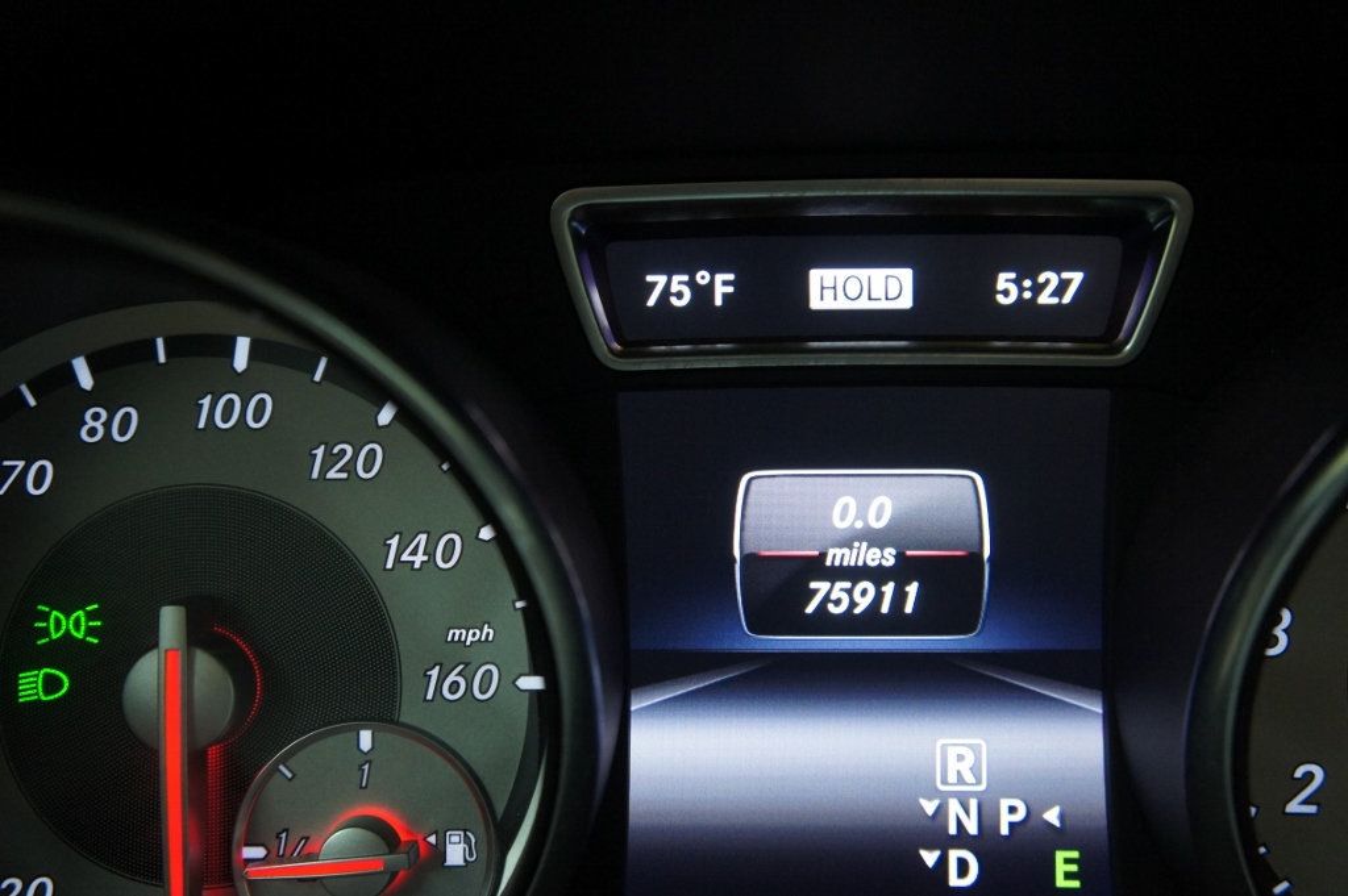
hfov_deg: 46.4
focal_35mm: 42
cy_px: 448
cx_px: 674
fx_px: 1571
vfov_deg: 31.8
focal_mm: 28
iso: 1600
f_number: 4
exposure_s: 1/50
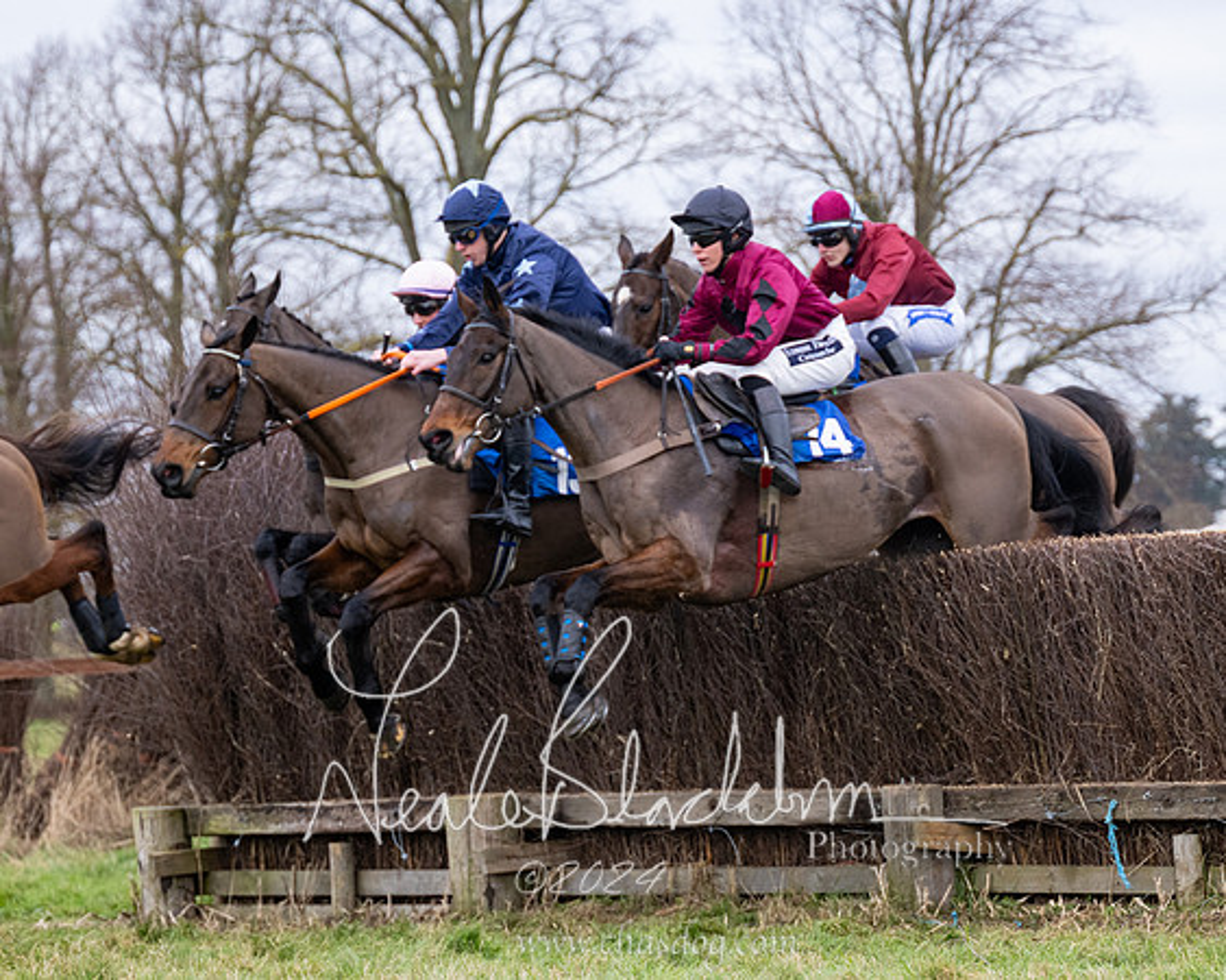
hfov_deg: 10.3
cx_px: 642
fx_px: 6780
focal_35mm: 187
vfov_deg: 8.3
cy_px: 462
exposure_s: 1/1000
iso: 800
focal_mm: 110
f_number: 4
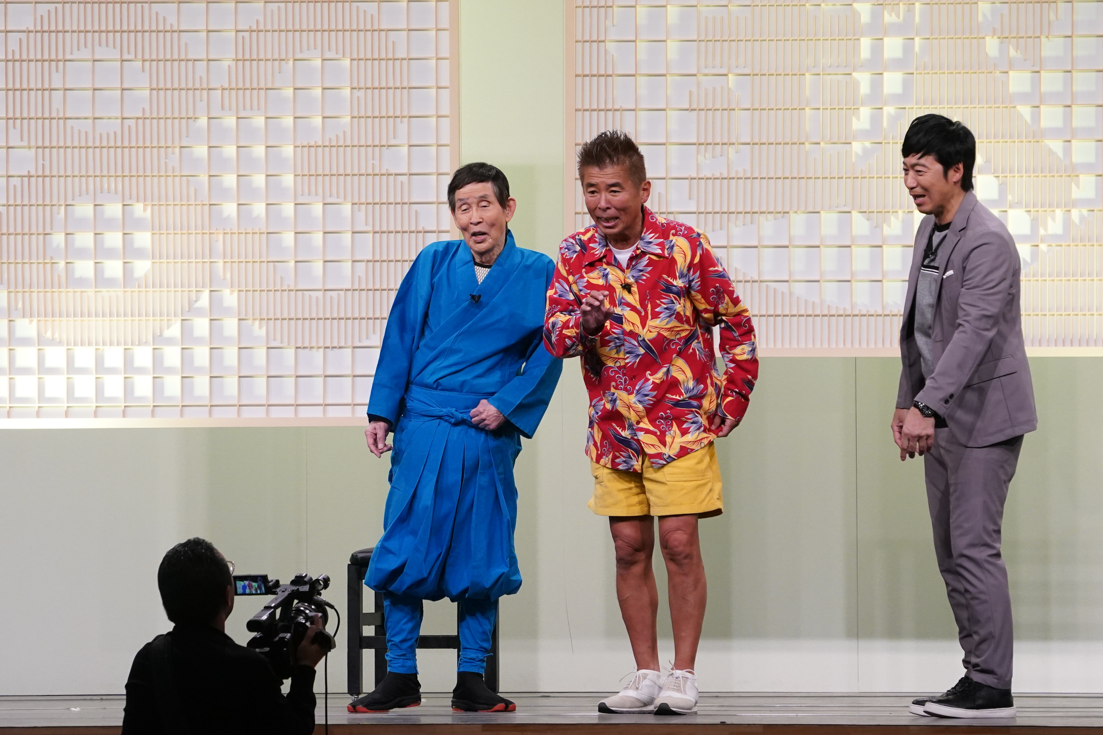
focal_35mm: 334
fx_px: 10233
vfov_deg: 4.1
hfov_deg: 6.2
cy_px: 368
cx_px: 552
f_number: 7.1
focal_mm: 223
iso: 3200
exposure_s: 1/250
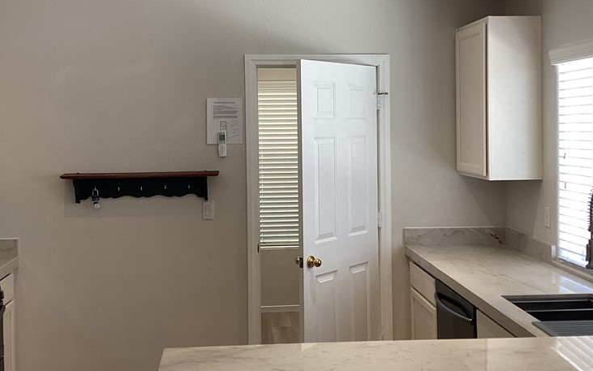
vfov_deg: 27.9
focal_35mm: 46
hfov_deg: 43.5
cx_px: 285
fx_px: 743
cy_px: 131
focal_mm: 3.3
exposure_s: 1/60
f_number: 2.4
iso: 80
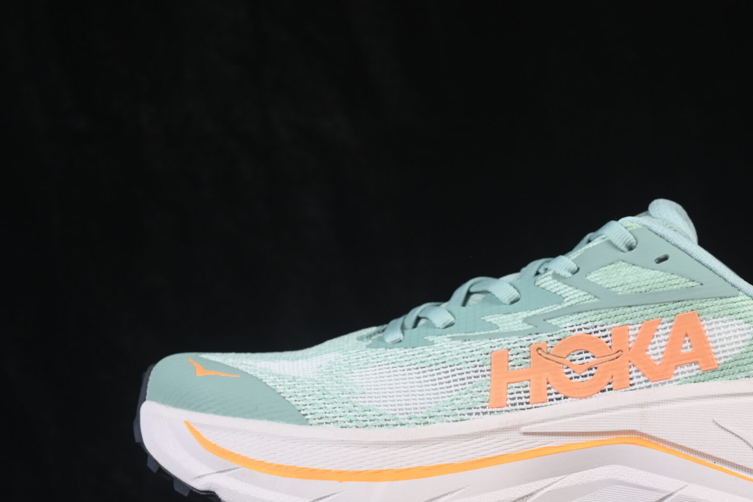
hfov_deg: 16.9
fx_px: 2531
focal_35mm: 121
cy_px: 299
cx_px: 540
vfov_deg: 11.3
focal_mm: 50
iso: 160
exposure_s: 1/80
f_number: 8
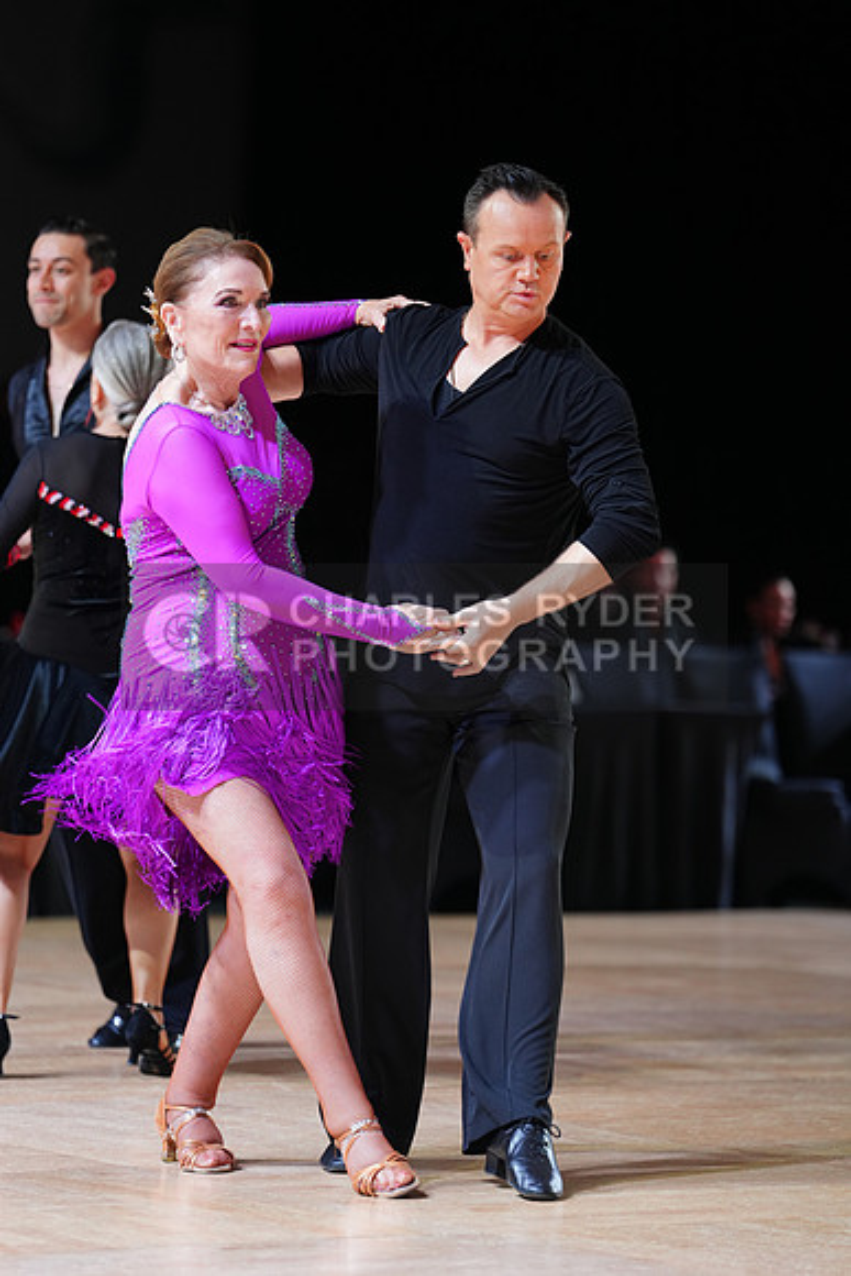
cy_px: 638
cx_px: 426
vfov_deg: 13.1
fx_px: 5563
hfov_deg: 8.7
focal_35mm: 157
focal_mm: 157
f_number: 2.8
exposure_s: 1/400
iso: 1000
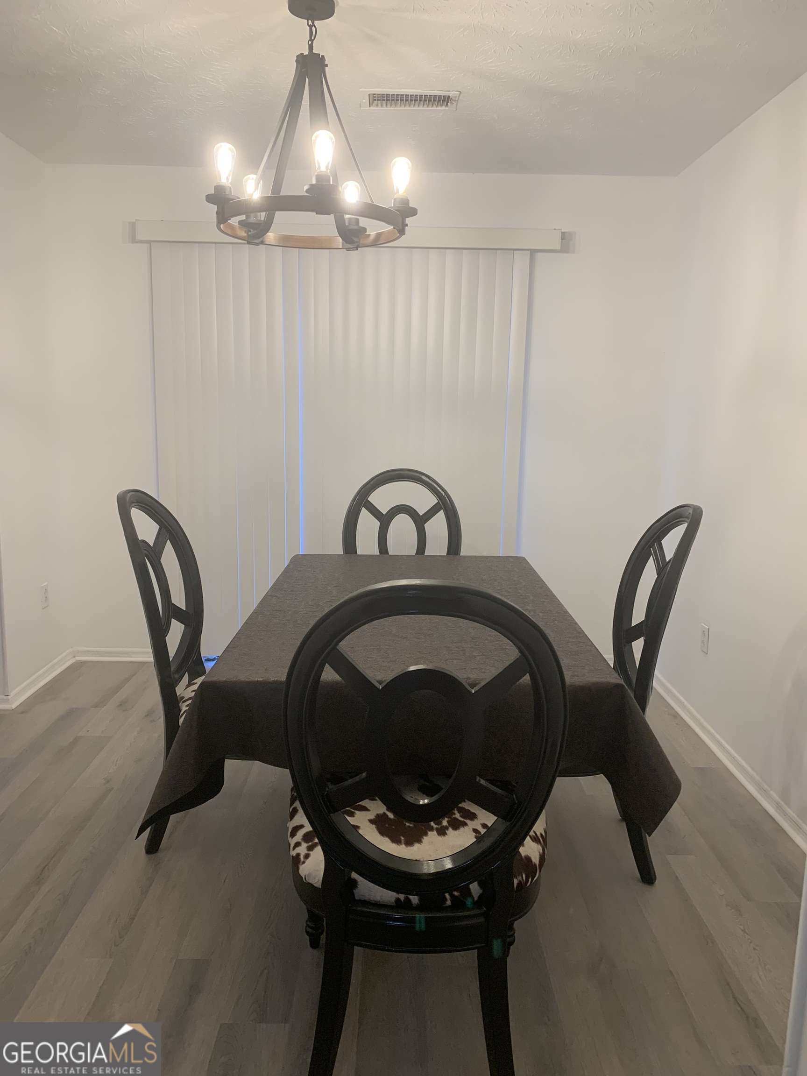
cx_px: 404
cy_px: 538
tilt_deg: -8.1
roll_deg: -2.5
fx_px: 808
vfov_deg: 67.3
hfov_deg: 53.1
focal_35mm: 26
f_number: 1.8
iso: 50
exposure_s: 1/60
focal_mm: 4.25
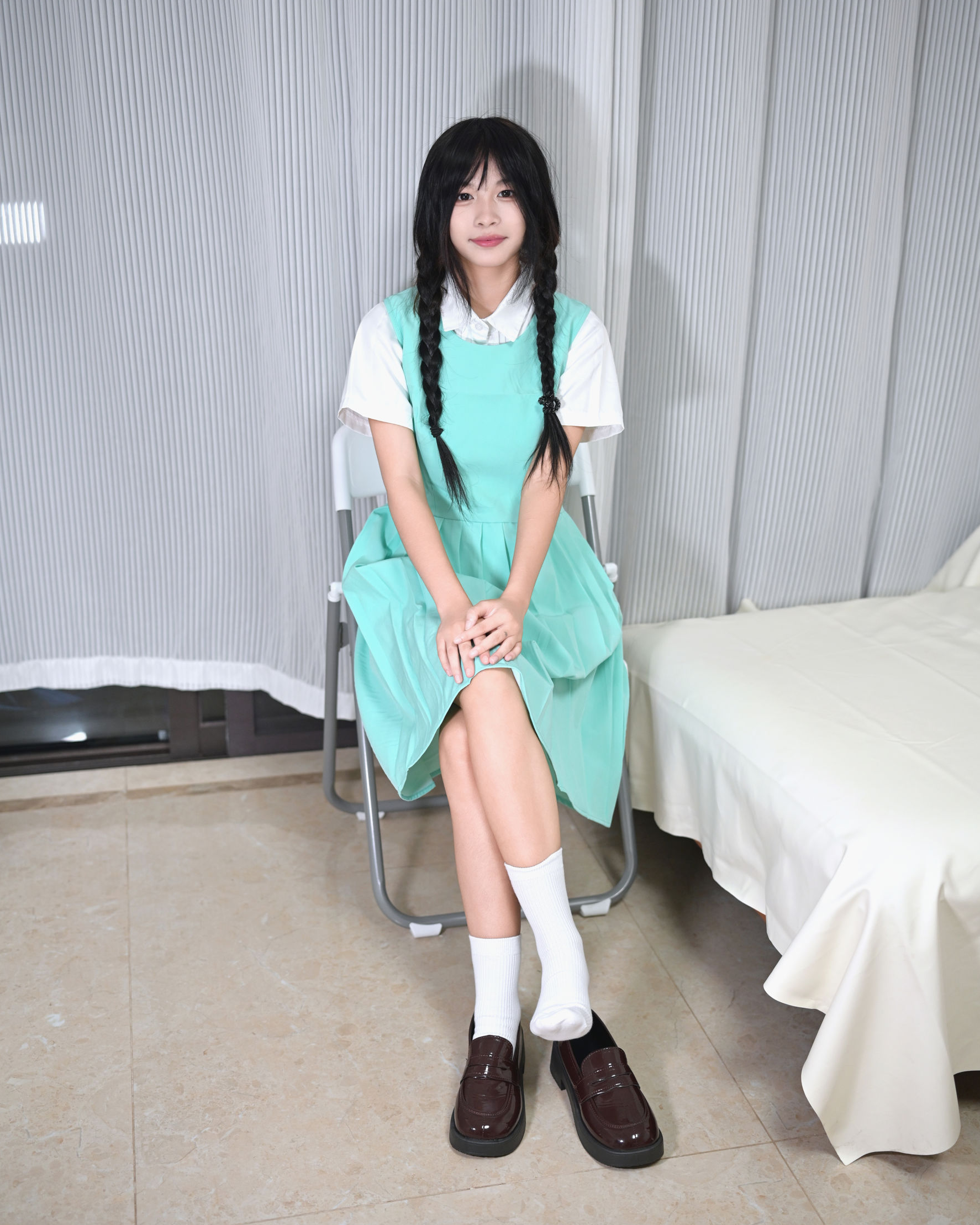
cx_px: 484
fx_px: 1450
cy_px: 571
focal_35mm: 40
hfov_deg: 37.3
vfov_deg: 45.8
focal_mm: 35
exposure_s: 1/100
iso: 640
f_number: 2
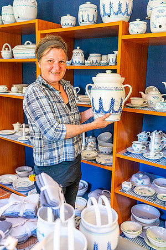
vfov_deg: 54.4
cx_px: 83
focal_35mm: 35
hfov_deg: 37.9
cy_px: 125
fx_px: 242
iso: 6400
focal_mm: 35
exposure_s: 1/1000
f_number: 2.8
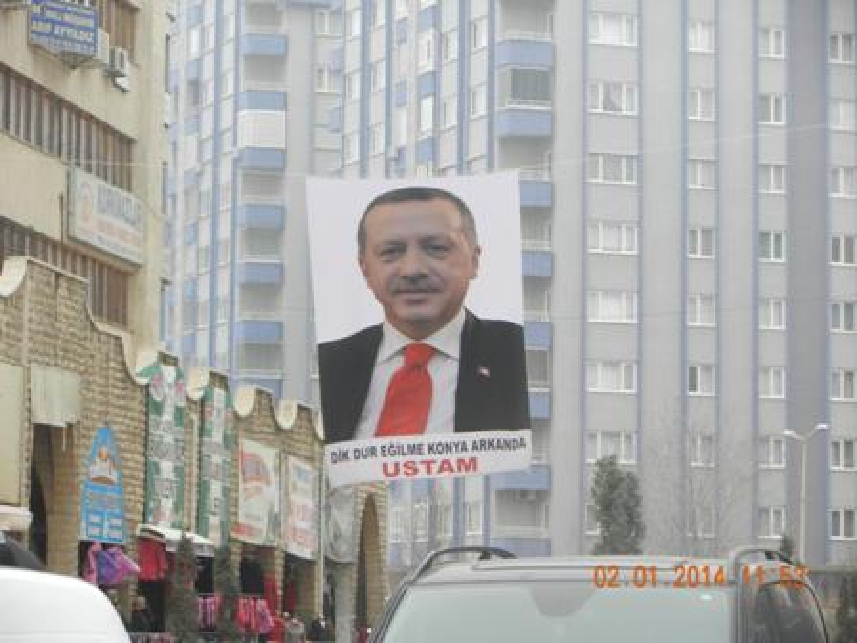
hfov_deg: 13.7
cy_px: 322
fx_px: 3565
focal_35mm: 144
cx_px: 428
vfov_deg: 10.3
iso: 160
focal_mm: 25.9
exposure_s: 1/100
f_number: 5.2
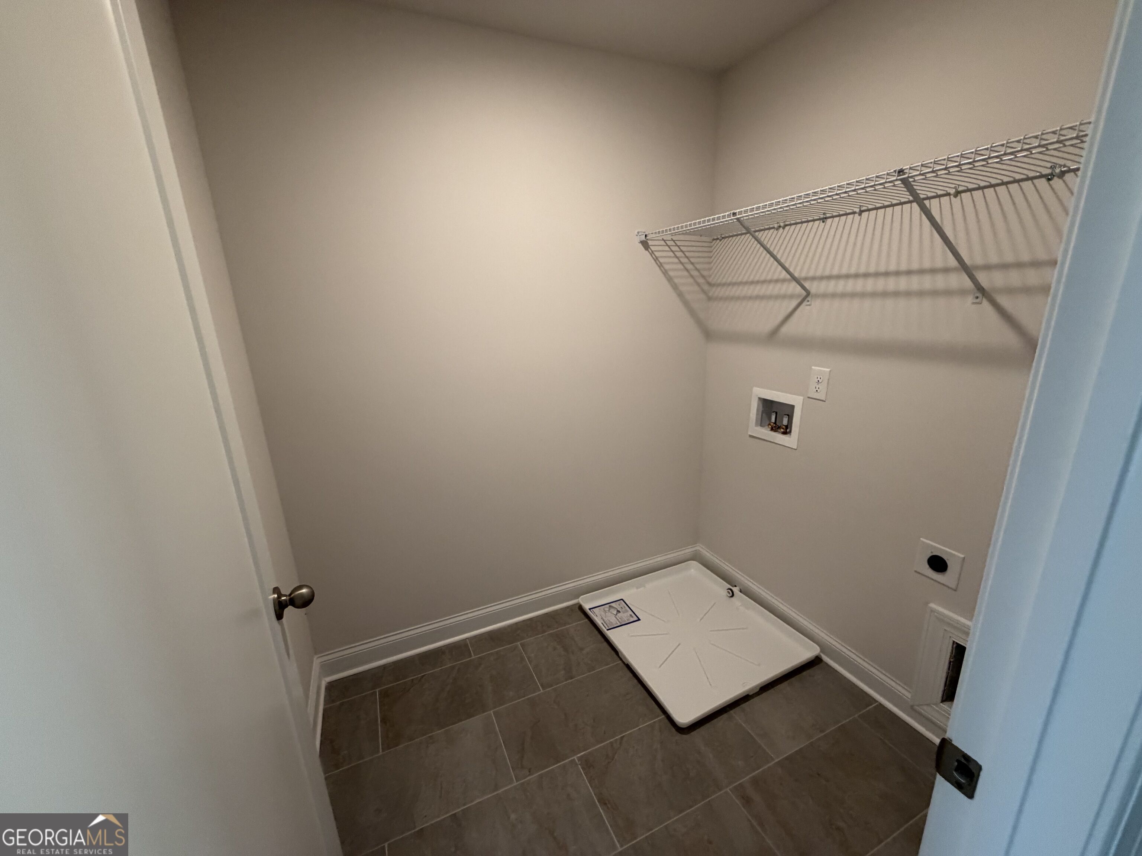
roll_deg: +2.0
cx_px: 571
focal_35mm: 14
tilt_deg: -14.3
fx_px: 462
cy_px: 428
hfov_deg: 102.1
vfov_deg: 85.7
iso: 250
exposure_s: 1/121
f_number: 2.2
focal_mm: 2.22
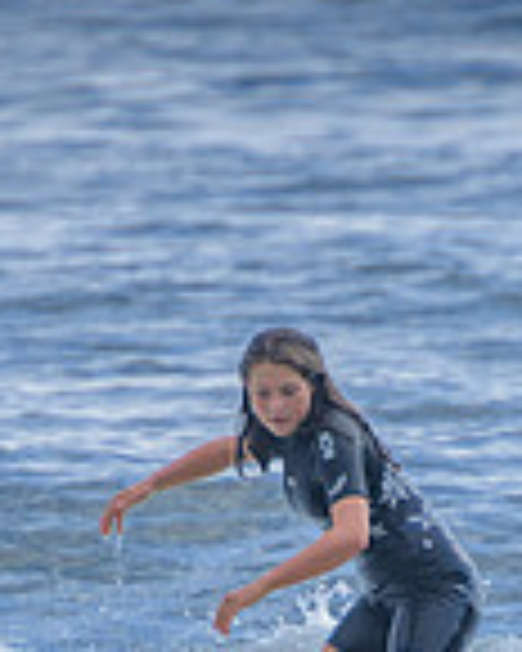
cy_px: 861
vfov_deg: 1.0
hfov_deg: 0.8
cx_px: 487
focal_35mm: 1847
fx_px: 35668
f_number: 5.6
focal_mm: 400
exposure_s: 1/1600
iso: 200
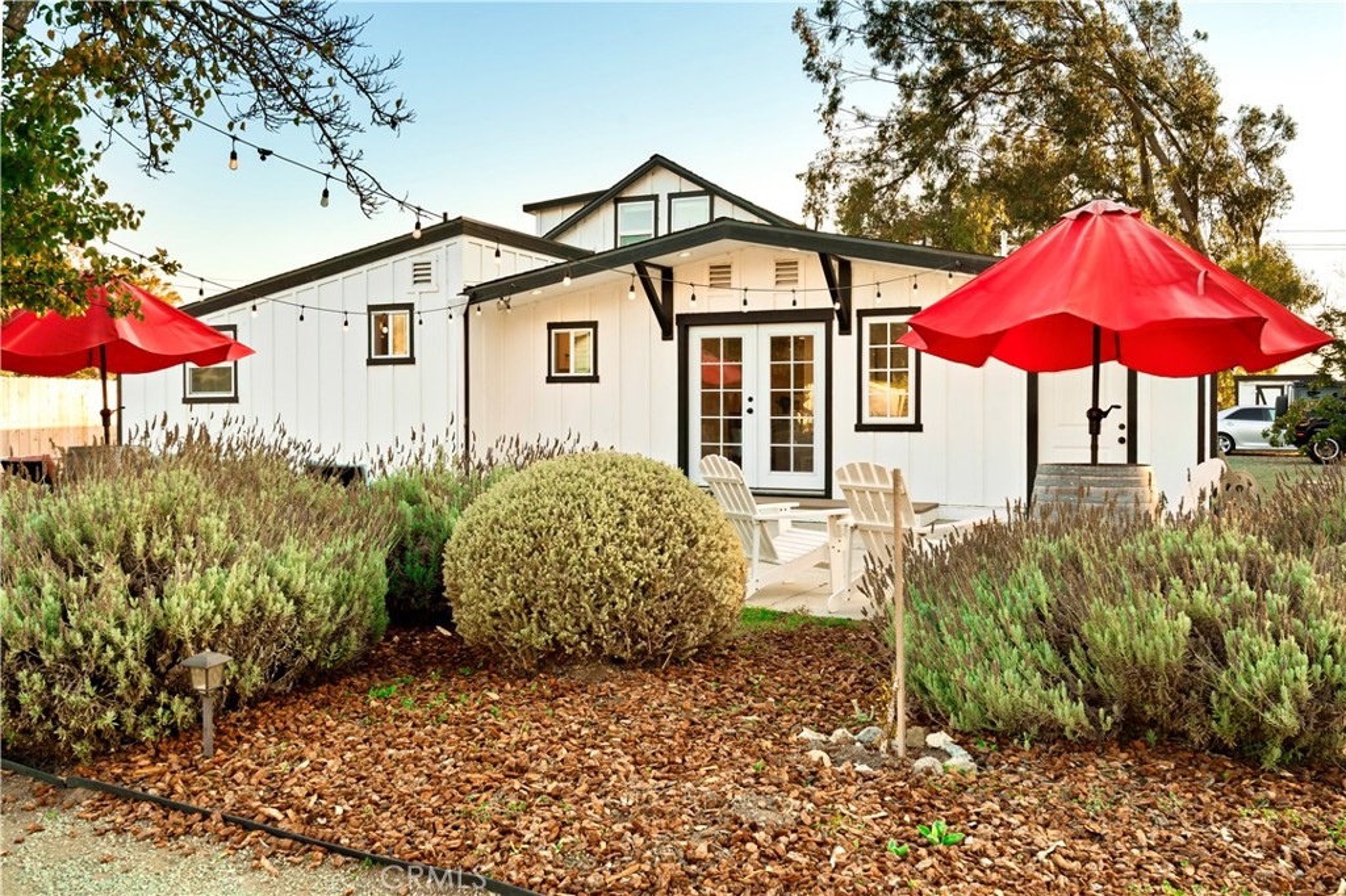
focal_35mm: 29
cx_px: 673
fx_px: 1084
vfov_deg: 44.9
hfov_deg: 63.7
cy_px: 448
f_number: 10
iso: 100
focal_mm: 29
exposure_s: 1/10
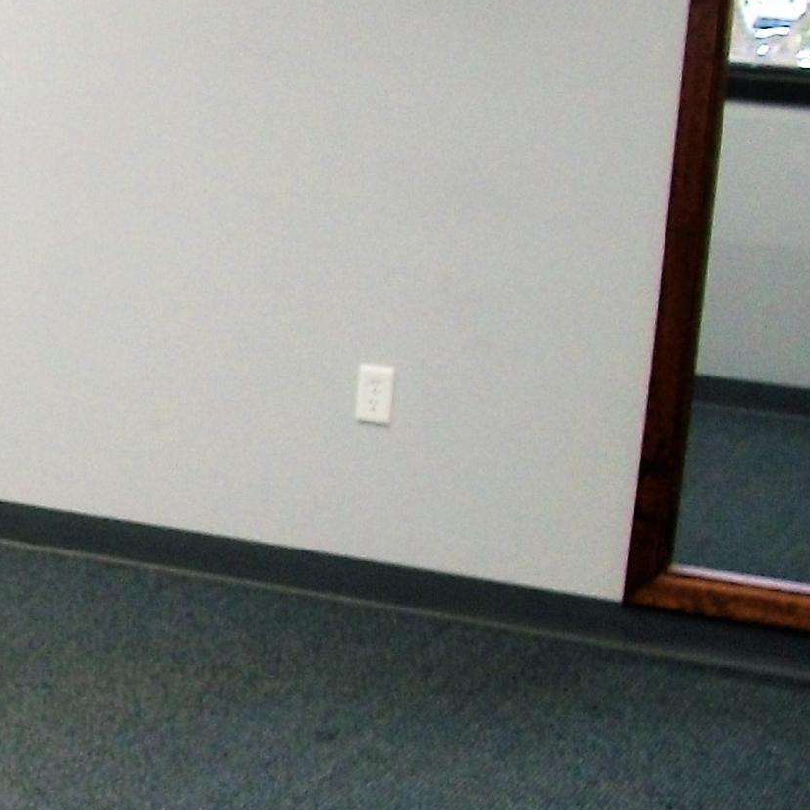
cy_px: 479
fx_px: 2727
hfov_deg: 14.9
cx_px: -619
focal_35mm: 103
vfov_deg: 16.9
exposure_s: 1/30
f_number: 2.9
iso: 80
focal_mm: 5.7
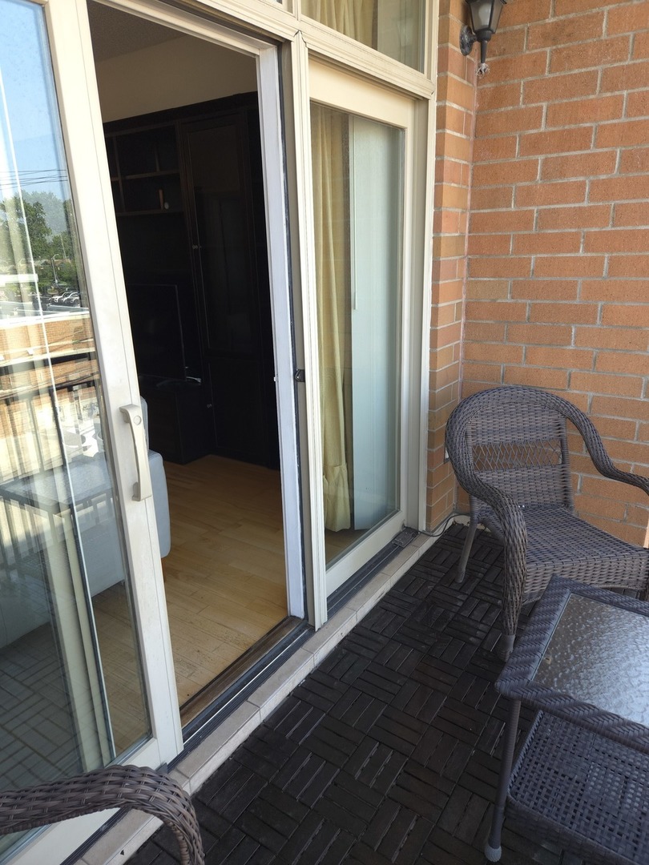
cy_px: 432
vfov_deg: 73.9
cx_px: 324
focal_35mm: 23
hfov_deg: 58.9
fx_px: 575
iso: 50
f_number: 1.8
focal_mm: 5.4
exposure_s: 1/132
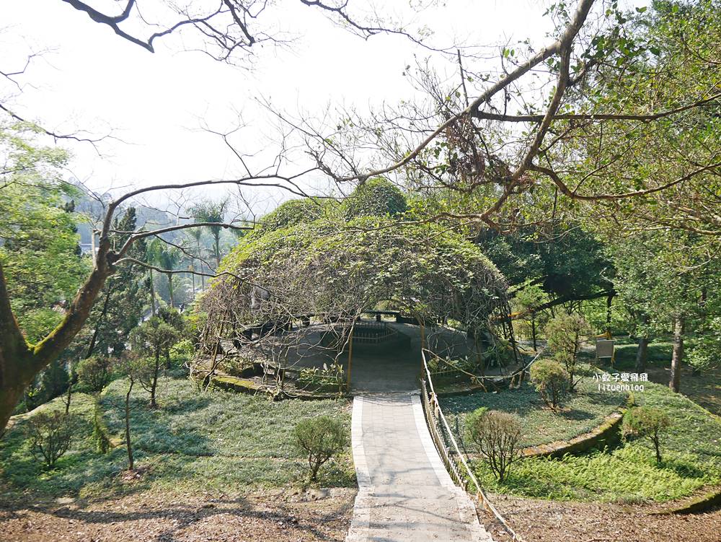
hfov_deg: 63.4
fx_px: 583
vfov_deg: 49.8
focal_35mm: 28
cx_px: 360
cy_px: 271
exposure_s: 1/640
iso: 200
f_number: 4
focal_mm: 14
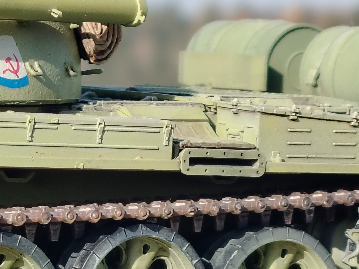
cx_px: 84
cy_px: 95
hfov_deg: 8.6
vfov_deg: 6.5
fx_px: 2375
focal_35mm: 229
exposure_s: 1/455
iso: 100
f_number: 1.75
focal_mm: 5.25
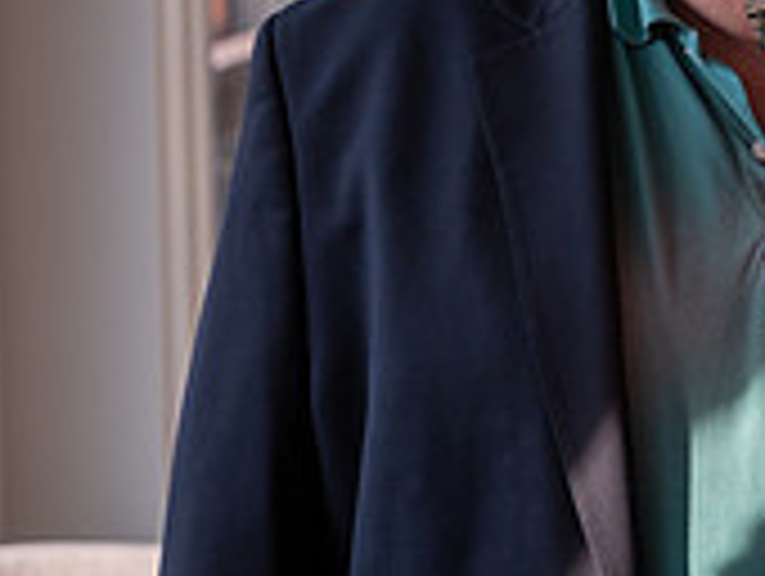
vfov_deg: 6.2
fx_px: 5267
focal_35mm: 238
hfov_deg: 8.3
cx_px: 808
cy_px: -269
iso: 640
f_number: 4
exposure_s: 1/640
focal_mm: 70
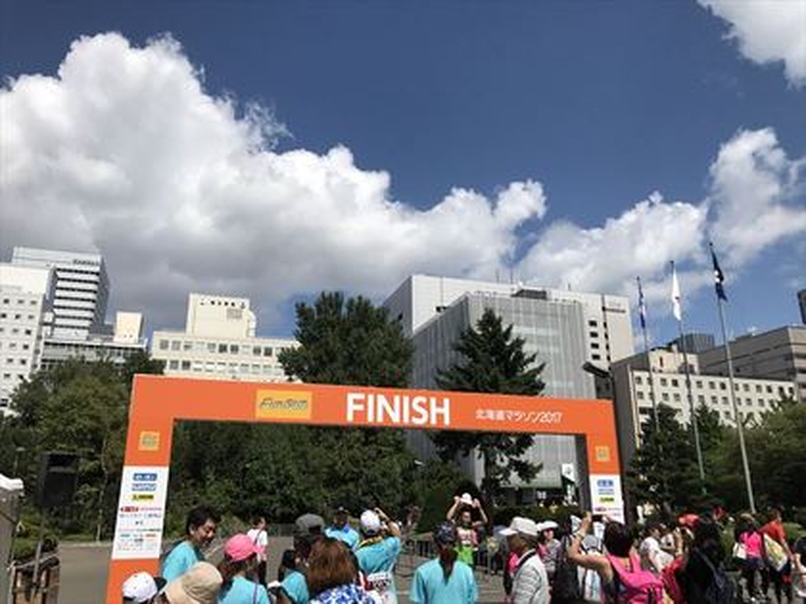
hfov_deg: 63.4
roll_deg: +0.0
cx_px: 403
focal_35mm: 28
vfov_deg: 49.7
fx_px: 652
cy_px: 302
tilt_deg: +19.0
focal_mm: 3.99
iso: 20
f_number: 1.8
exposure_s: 1/5319
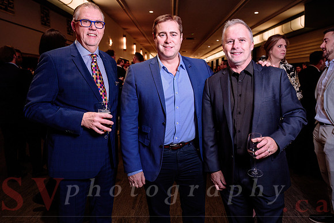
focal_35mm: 29
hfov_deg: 64.0
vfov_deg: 45.4
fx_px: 266
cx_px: 188
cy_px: 98
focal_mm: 25.5
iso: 1600
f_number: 4
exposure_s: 1/80
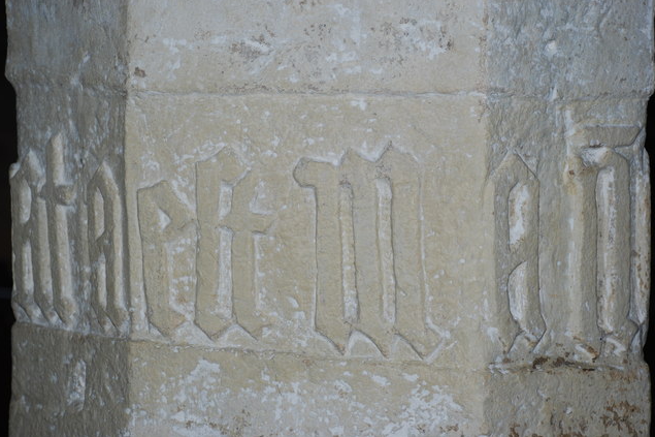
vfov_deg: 12.9
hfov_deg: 19.3
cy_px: 218
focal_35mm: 106
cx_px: 326
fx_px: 1928
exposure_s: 1/125
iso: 100
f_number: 5.6
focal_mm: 70
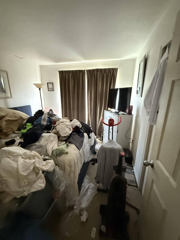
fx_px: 97
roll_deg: -2.6
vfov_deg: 102.1
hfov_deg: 85.7
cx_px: 90
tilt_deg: -10.8
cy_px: 120
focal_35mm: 14
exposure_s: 1/40
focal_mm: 2.22
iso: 1250
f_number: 2.2
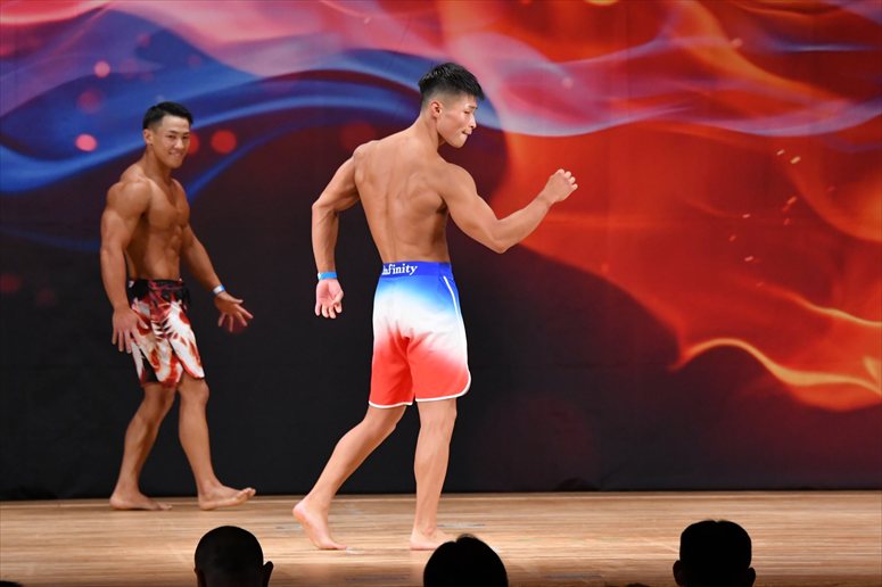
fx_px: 5877
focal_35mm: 240
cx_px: 441
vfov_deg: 5.7
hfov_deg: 8.6
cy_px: 294
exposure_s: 1/400
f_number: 5.6
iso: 3200
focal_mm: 160
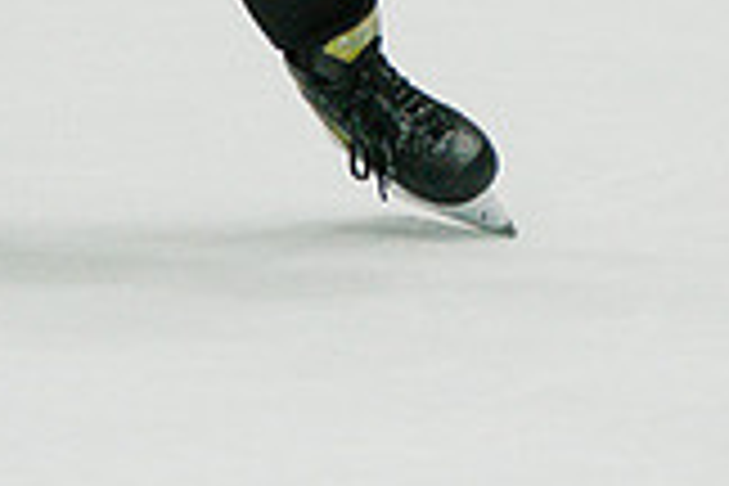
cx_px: 461
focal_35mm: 1075
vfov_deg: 1.3
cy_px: -453
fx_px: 21767
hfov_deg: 1.9
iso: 3200
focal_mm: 221
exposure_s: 1/2000
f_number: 3.2
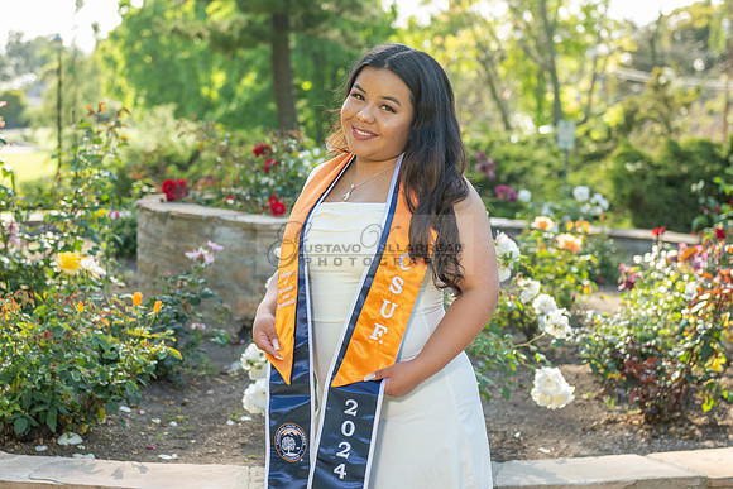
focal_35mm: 73
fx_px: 1486
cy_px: 250
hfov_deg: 27.7
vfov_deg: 18.7
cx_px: 330
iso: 200
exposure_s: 1/250
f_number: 3.5
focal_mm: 60
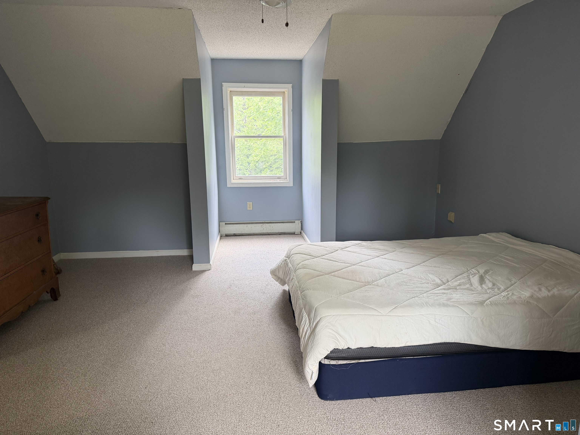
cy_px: 218
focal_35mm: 24
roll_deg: +0.3
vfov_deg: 56.8
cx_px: 290
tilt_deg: -10.7
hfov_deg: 71.6
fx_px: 402
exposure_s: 1/99
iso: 200
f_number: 1.78
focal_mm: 6.76
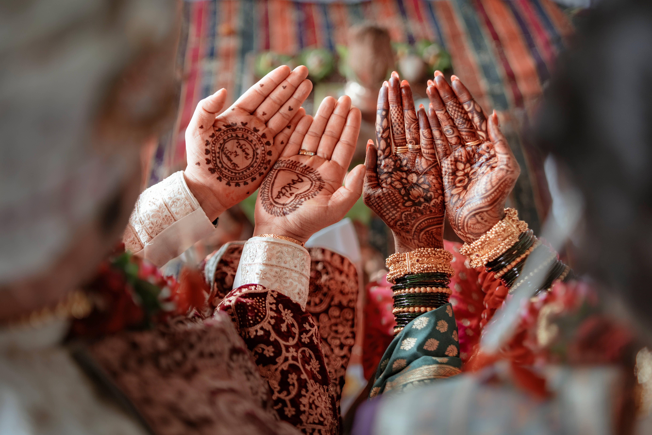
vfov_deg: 35.1
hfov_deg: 50.7
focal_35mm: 38
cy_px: 213
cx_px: 329
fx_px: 688
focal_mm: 35
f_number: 1.4
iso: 200
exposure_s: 1/320
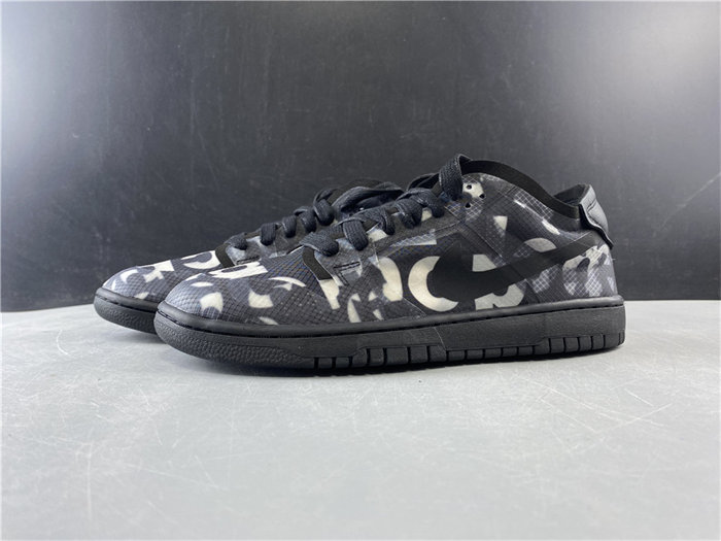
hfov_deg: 67.3
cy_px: 270
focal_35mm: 26
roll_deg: +0.7
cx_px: 360
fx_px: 542
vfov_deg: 53.1
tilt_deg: -0.6
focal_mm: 4.25
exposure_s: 1/50
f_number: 1.8
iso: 80
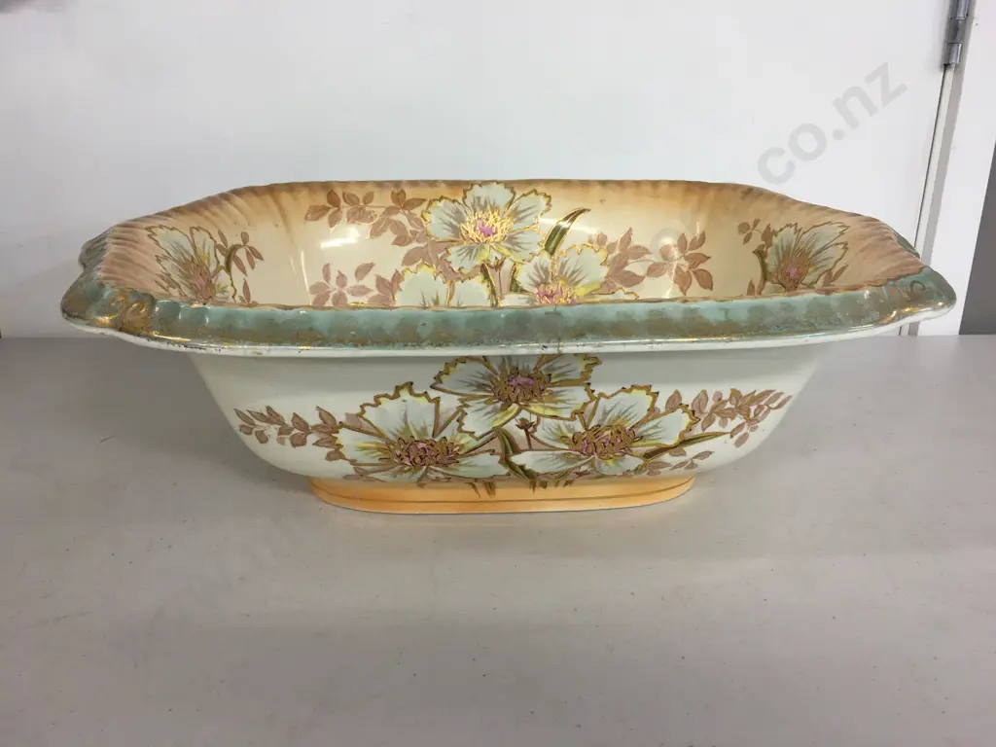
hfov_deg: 61.7
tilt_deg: -18.6
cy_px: 374
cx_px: 498
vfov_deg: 48.2
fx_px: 834
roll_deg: -1.1
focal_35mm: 29
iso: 50
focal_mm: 4.15
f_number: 2.2
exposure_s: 1/33
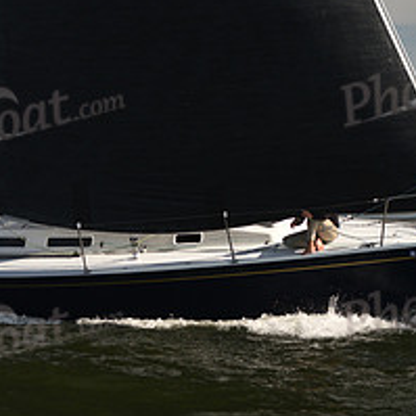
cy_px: 210
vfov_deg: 10.1
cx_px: 234
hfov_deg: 10.1
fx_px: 2352
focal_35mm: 173
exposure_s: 1/3200
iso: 250
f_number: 2.8
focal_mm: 70
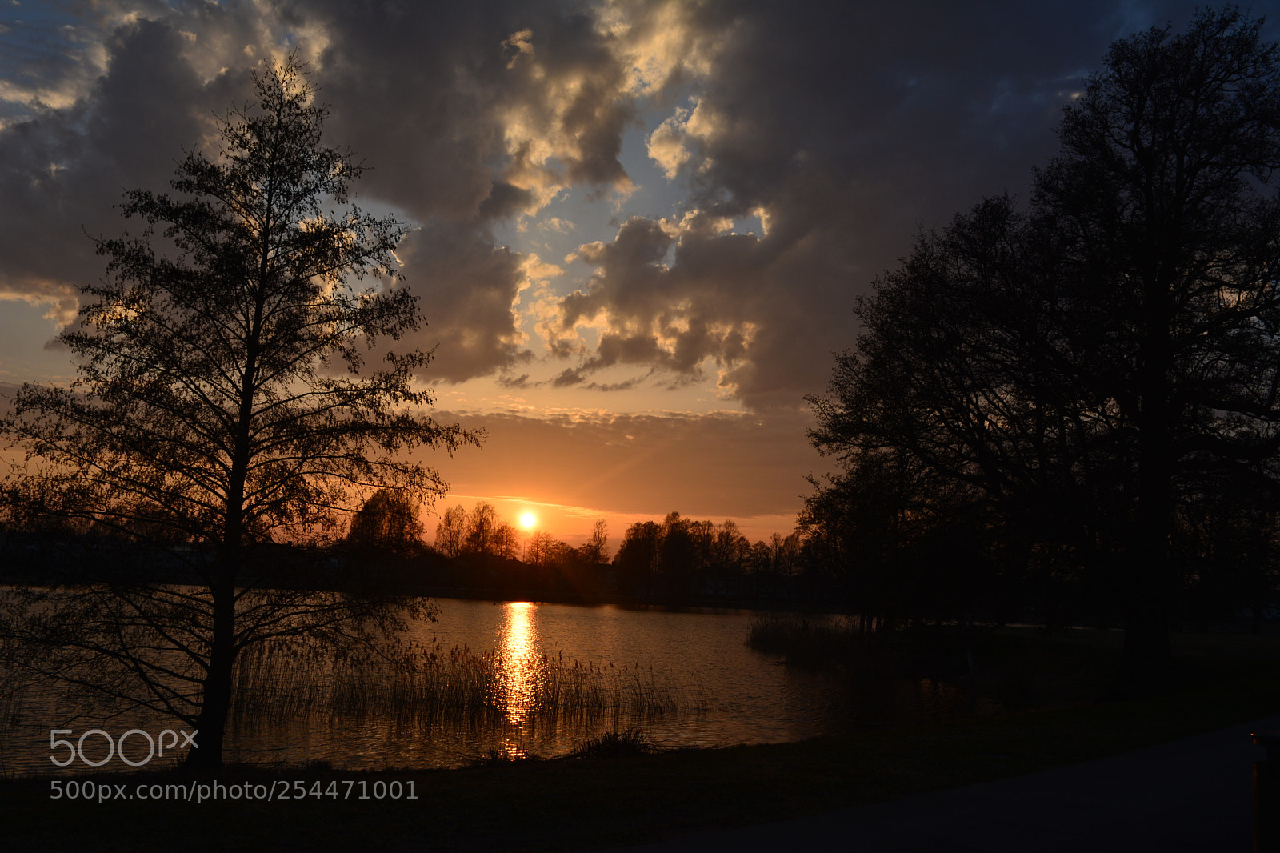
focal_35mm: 32
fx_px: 1120
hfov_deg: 59.5
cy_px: 426
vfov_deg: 41.7
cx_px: 640
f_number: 9
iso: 100
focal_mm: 21
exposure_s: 1/320
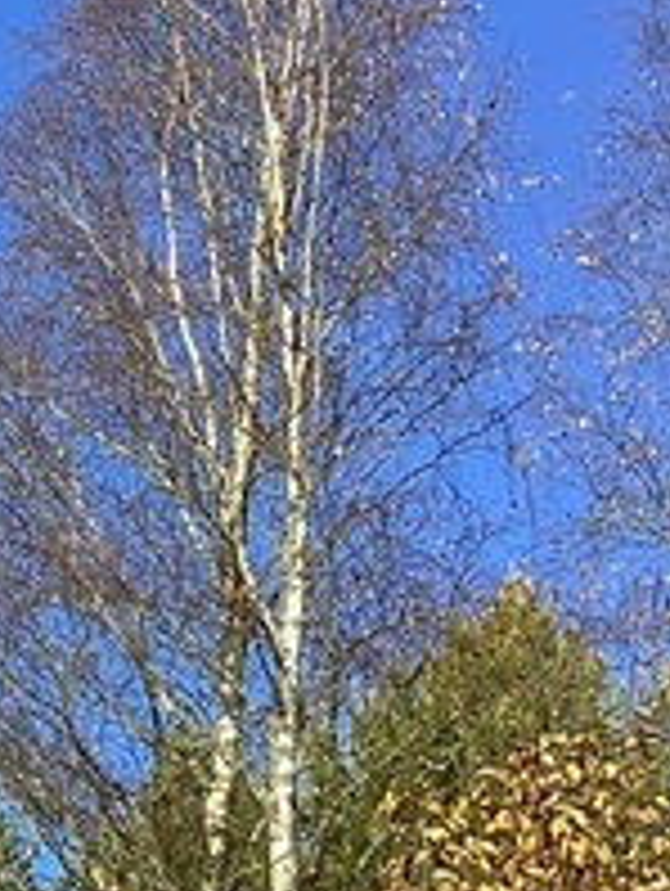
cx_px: -531
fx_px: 3219
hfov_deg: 11.1
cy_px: 842
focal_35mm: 125
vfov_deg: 15.5
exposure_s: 1/574
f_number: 2.4
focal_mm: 3.3
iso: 25
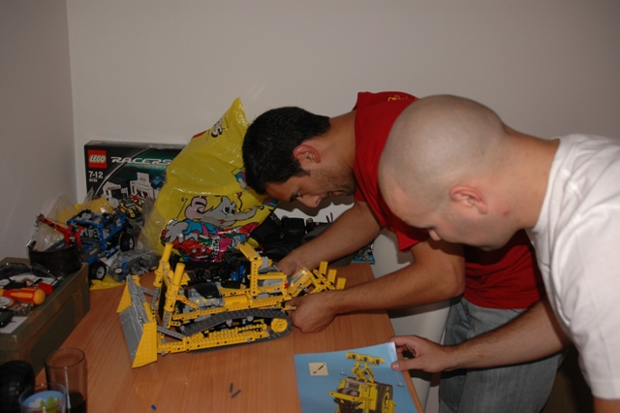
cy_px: 206
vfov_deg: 39.9
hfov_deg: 57.2
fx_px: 568
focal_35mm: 33
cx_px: 310
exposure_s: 1/60
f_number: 3.8
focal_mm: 22
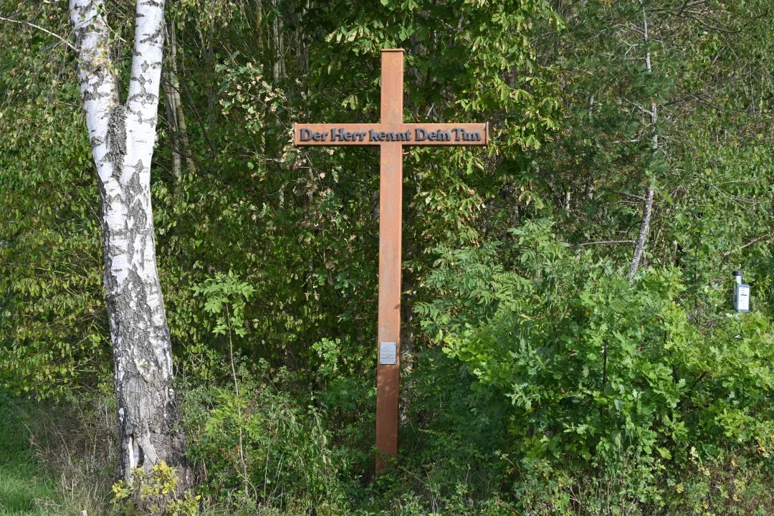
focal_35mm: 55
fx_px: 1182
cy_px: 258
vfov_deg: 24.6
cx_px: 387
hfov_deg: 36.2
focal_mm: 55
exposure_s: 1/250
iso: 110
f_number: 5.6
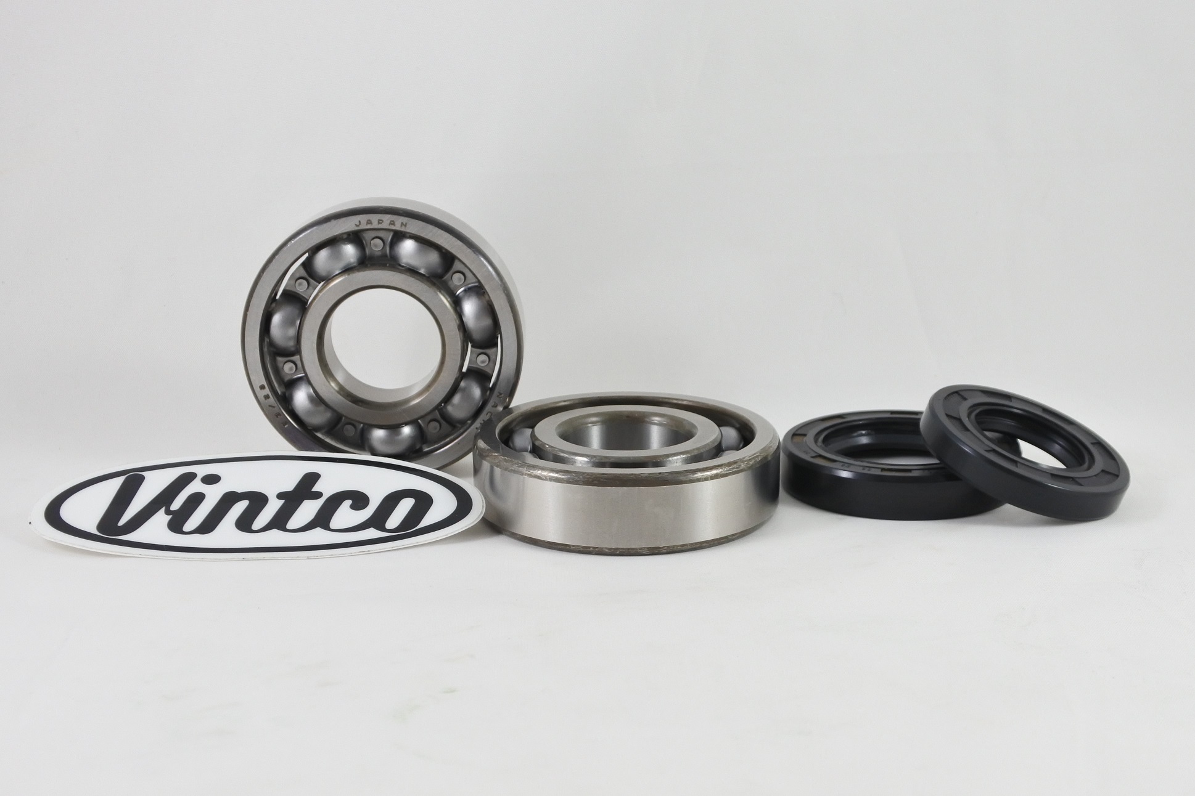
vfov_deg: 31.9
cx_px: 598
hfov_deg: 46.4
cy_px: 398
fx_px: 1394
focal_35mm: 42
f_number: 4.2
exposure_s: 1/125
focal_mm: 15.7
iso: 450
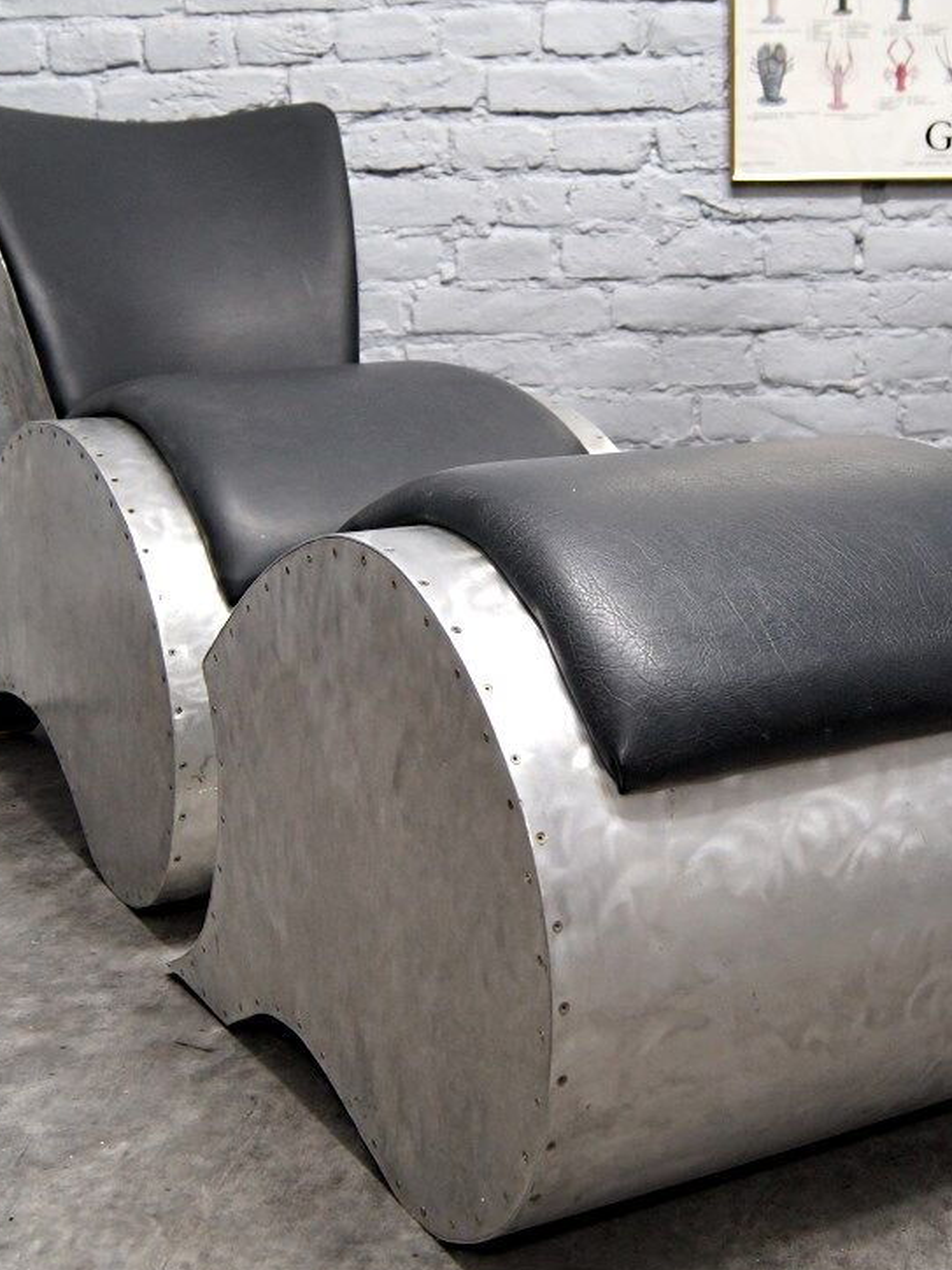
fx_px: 1833
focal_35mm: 50
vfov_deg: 38.1
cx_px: 538
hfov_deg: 29.1
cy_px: 540
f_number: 4
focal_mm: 20
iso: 400
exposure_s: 1/50
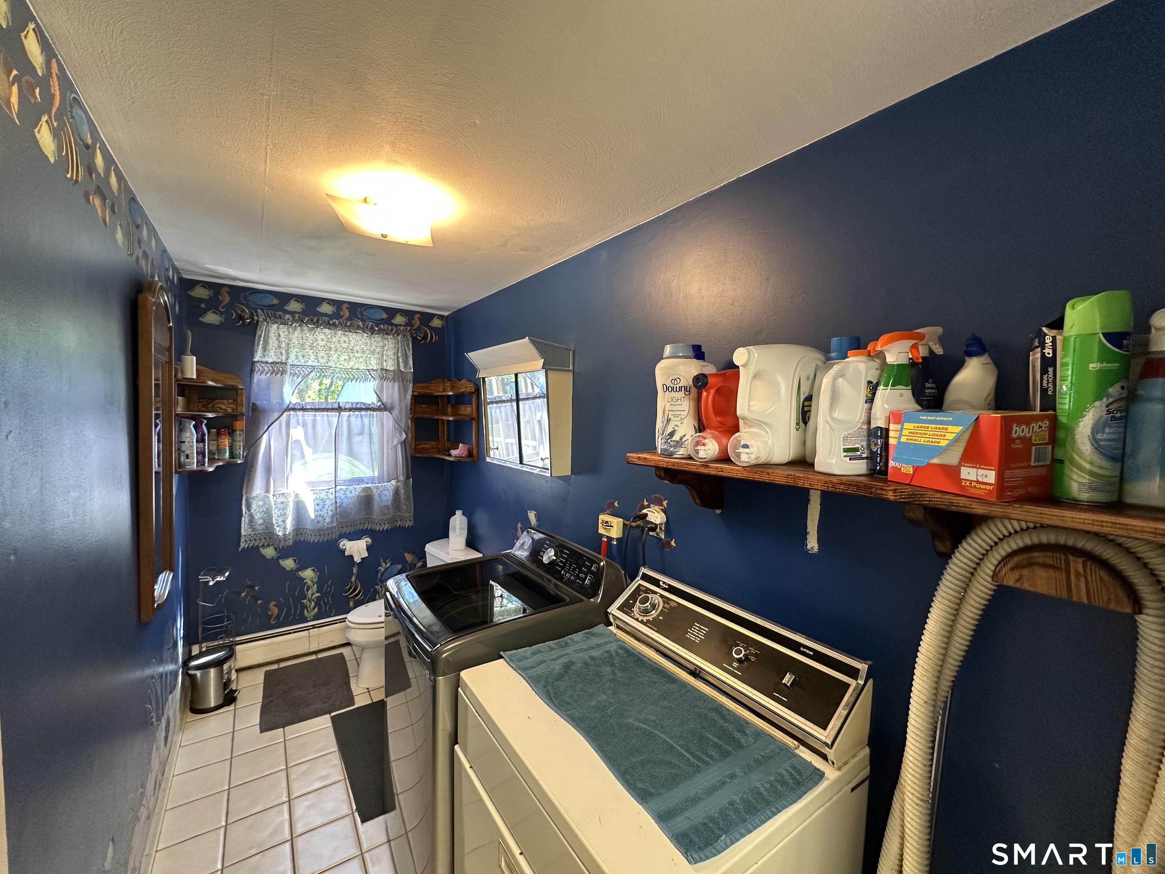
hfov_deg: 102.1
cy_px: 437
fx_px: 471
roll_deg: -1.3
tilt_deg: -2.4
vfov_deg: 85.7
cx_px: 582
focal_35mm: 14
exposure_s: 1/60
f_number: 2.2
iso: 200
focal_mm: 2.22
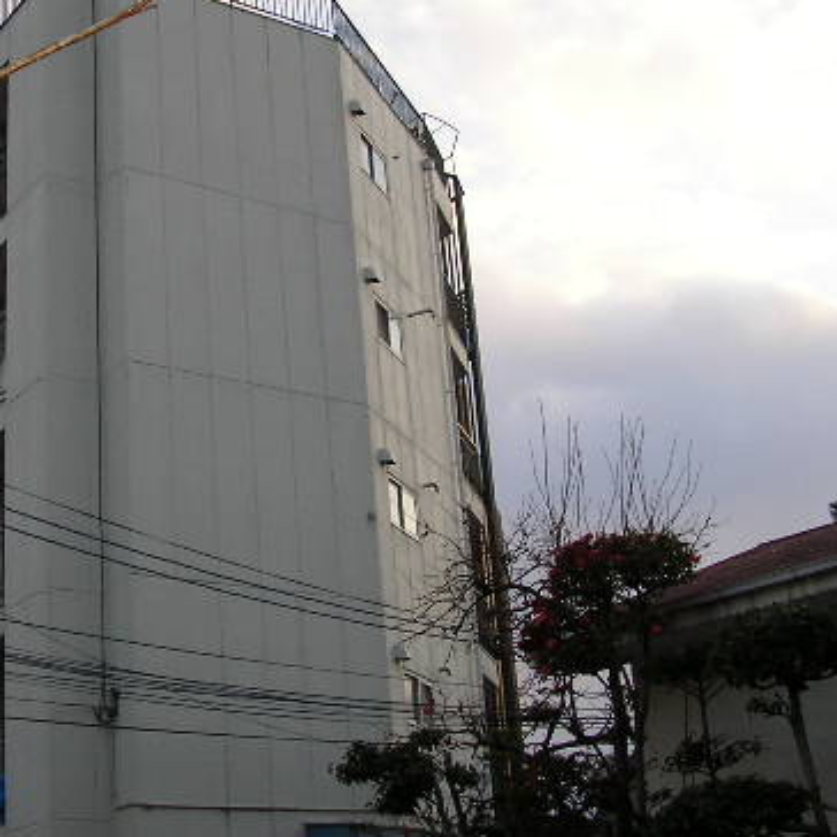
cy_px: 402
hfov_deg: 28.7
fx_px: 1614
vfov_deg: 29.1
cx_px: 221
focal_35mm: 59
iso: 71
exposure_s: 1/163
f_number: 2.9
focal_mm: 5.8
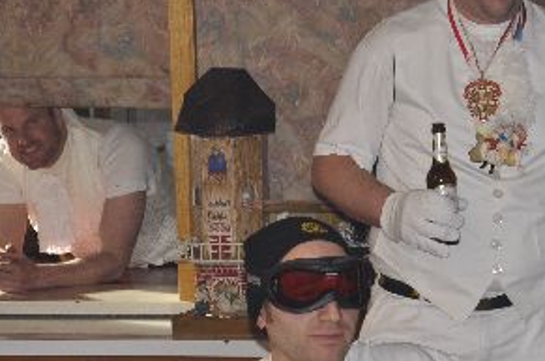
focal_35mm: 206
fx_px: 3113
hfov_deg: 9.8
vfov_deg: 6.6
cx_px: 687
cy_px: 308
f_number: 5
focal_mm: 50
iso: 400
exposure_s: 1/60
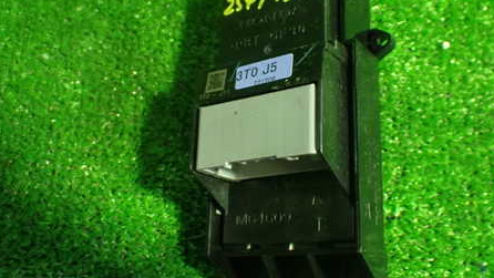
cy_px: 102
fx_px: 576
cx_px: 272
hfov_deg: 46.3
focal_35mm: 44
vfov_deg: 27.0
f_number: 2.3
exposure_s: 1/50
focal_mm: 5.4
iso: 800
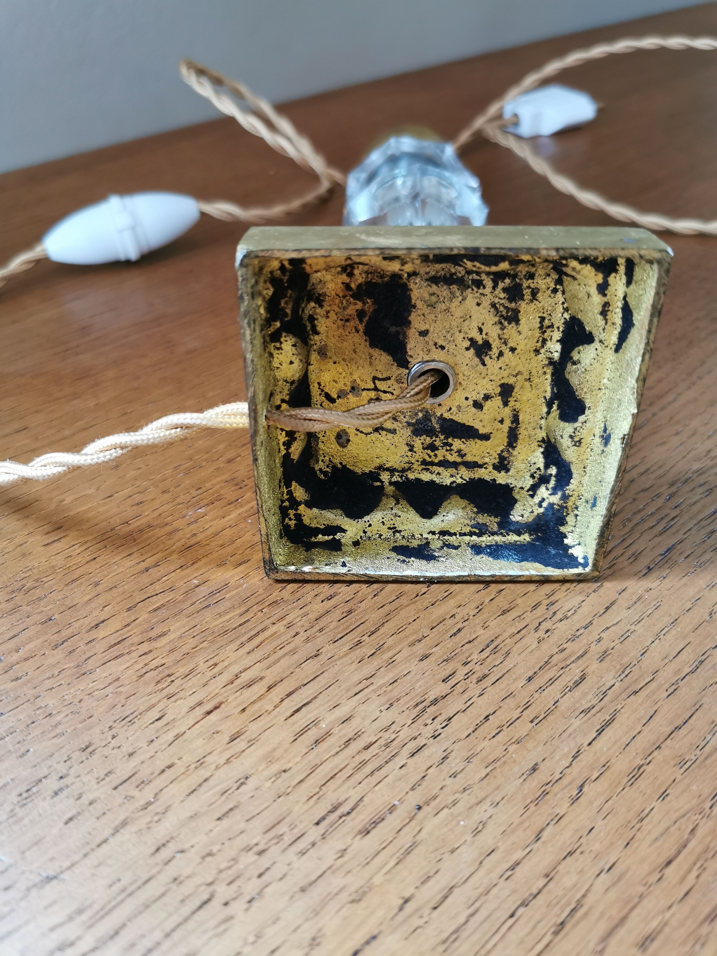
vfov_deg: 65.3
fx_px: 746
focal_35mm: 27
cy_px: 478
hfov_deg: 51.4
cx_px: 358
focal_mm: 5.56
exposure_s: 1/50
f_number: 1.6
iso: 320
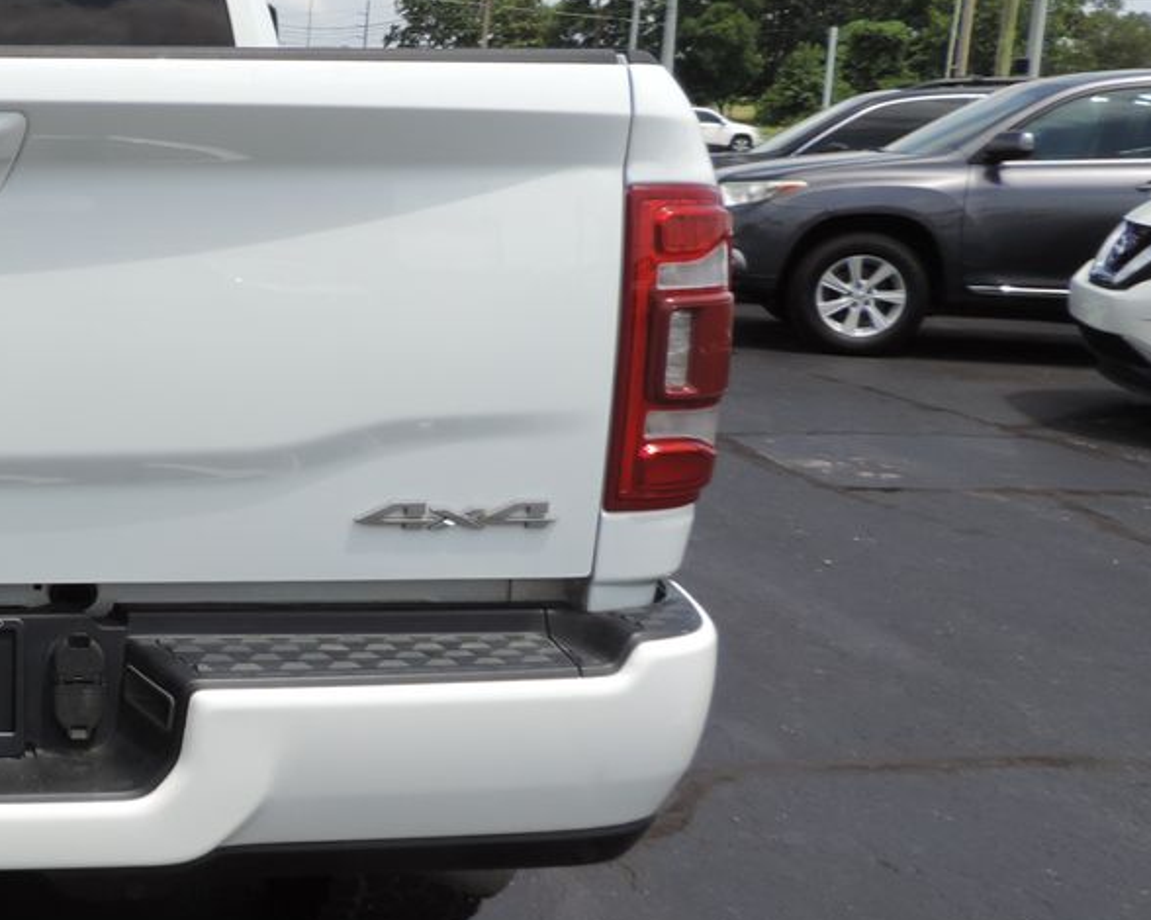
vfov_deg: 29.7
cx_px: -70
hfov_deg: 32.8
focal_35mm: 51
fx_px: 1737
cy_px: 415
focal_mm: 4.3
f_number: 3
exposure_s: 1/1000
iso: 80
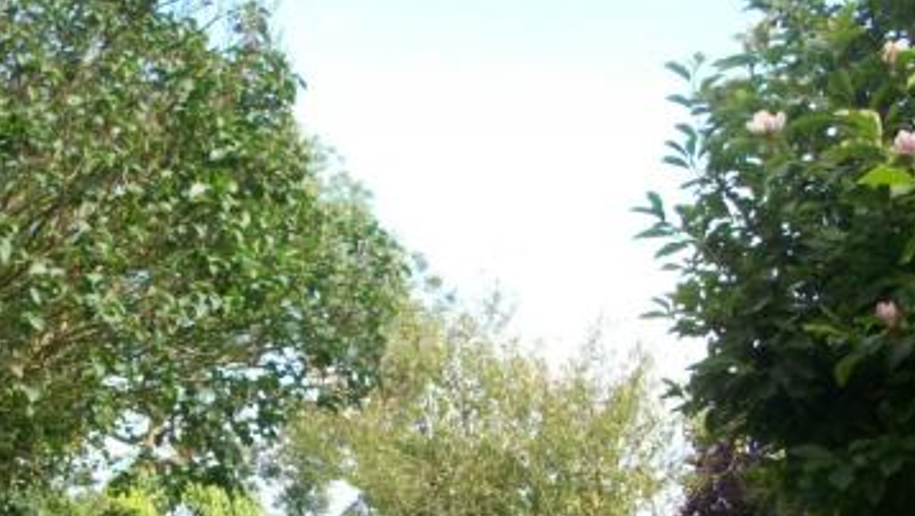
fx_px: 1505
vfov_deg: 18.8
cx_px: 326
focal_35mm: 62
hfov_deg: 33.6
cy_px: 548
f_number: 3.1
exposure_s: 1/200
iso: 80
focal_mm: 6.3
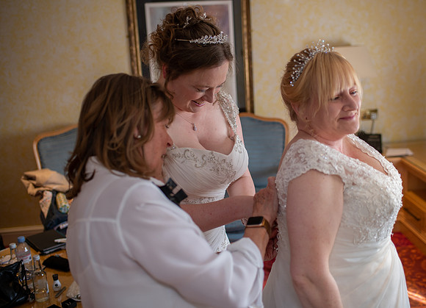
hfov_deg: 46.4
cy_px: 139
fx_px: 495
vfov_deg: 34.5
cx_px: 255
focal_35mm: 41
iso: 320
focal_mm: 35
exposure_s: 1/125
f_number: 2.2
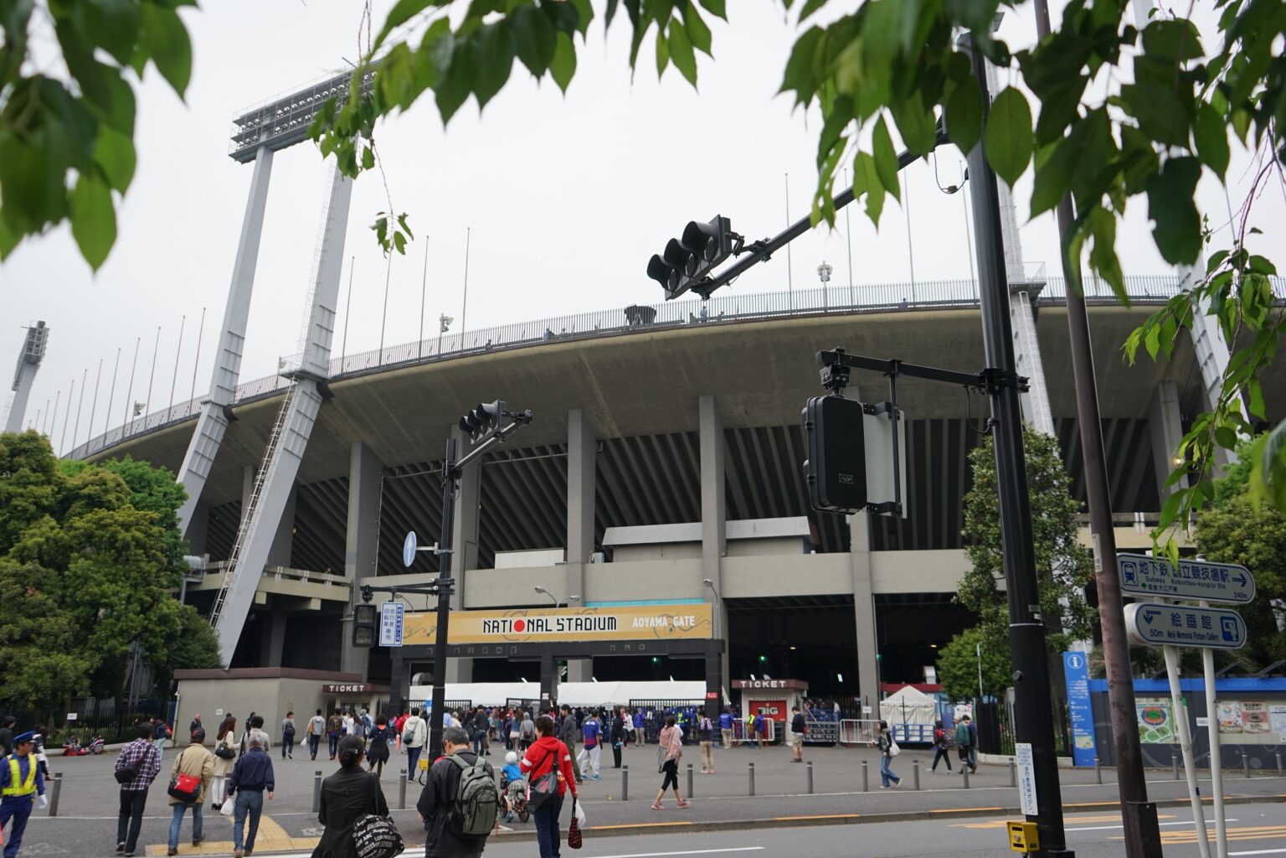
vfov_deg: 46.4
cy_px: 429
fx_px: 1000
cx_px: 643
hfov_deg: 65.5
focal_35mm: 28
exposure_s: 1/250
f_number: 4
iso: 100
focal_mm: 28
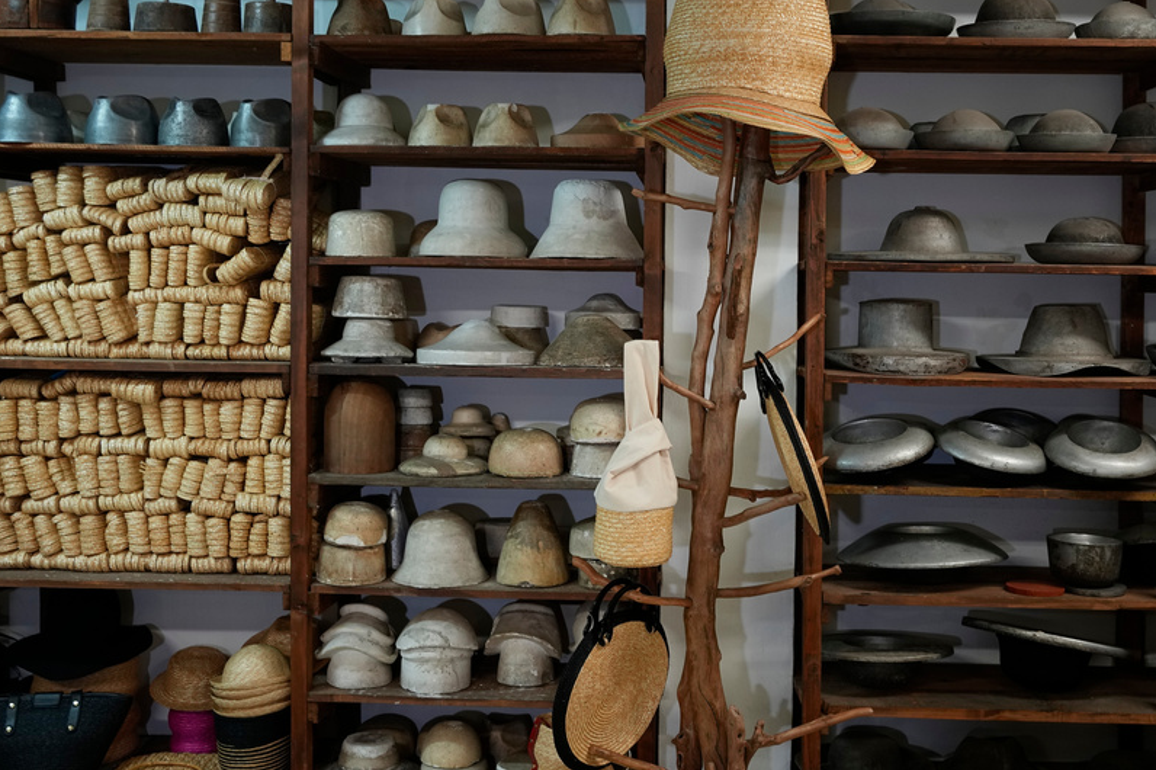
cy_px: 324
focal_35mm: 45
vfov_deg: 29.8
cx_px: 665
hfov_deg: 43.5
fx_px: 1444
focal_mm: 35
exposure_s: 1/10
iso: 800
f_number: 8
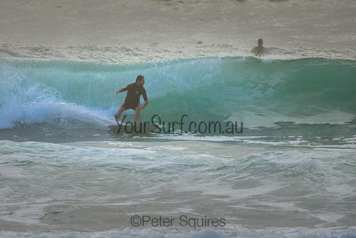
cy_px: 95
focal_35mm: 550
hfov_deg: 3.7
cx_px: 158
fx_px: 5438
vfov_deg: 2.5
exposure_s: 1/2000
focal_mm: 400
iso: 1250
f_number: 5.6
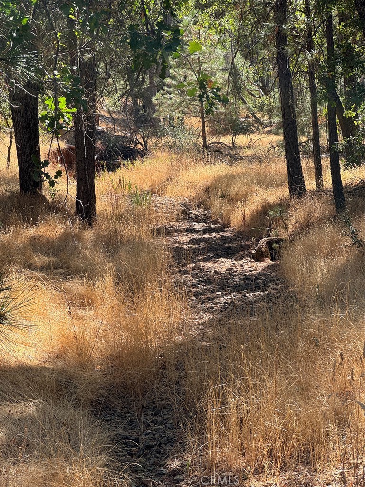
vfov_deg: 25.3
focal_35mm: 77
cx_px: 182
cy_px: 244
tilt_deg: -5.0
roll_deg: +1.5
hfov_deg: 19.1
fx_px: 1083
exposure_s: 1/156
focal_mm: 9
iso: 25
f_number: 2.8
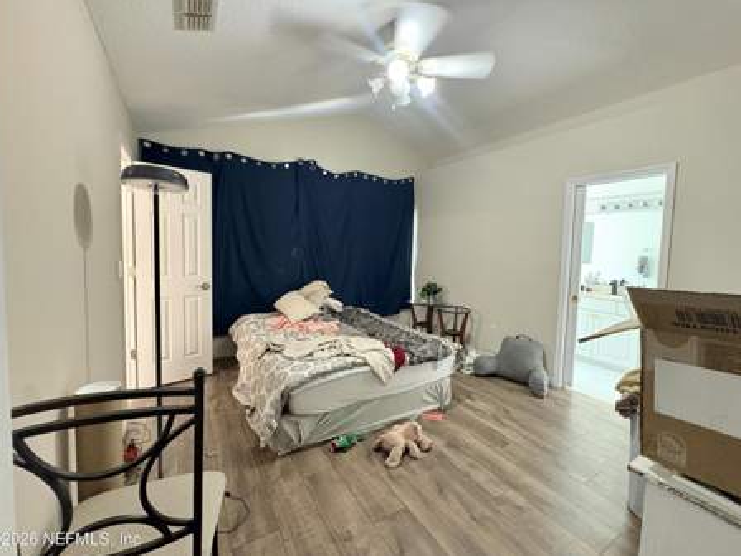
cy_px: 267
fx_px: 321
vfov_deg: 81.7
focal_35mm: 15
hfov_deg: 98.1
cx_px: 384
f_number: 2.2
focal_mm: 2.22
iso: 640
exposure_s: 1/60
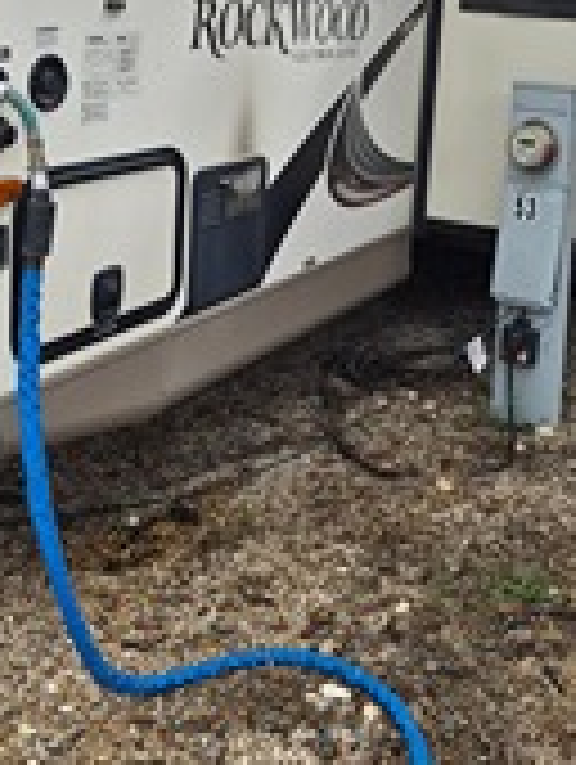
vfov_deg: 34.8
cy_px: 198
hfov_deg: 26.5
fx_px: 1195
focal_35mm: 54
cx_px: 482
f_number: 1.8
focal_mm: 5.4
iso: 80
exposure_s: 1/3920
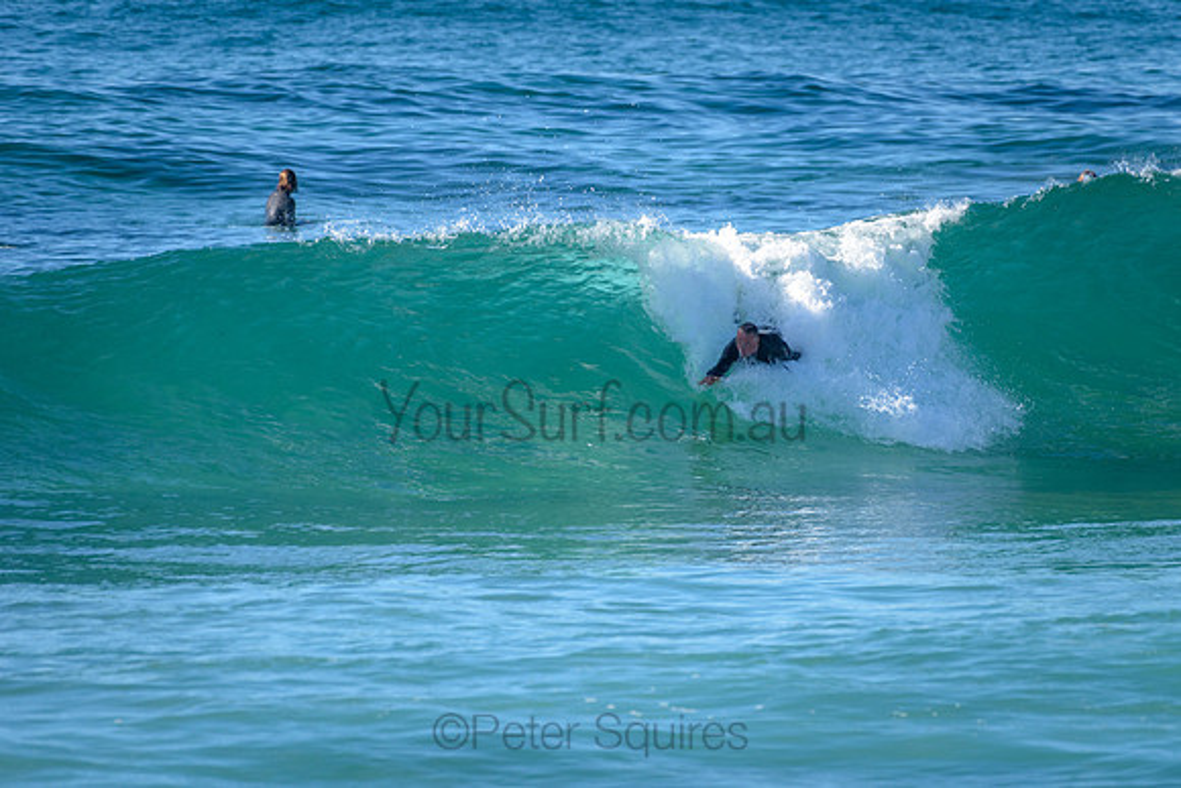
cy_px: 336
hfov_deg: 3.4
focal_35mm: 613
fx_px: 20107
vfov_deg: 2.2
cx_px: 724
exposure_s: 1/2000
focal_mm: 500
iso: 280
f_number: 5.6
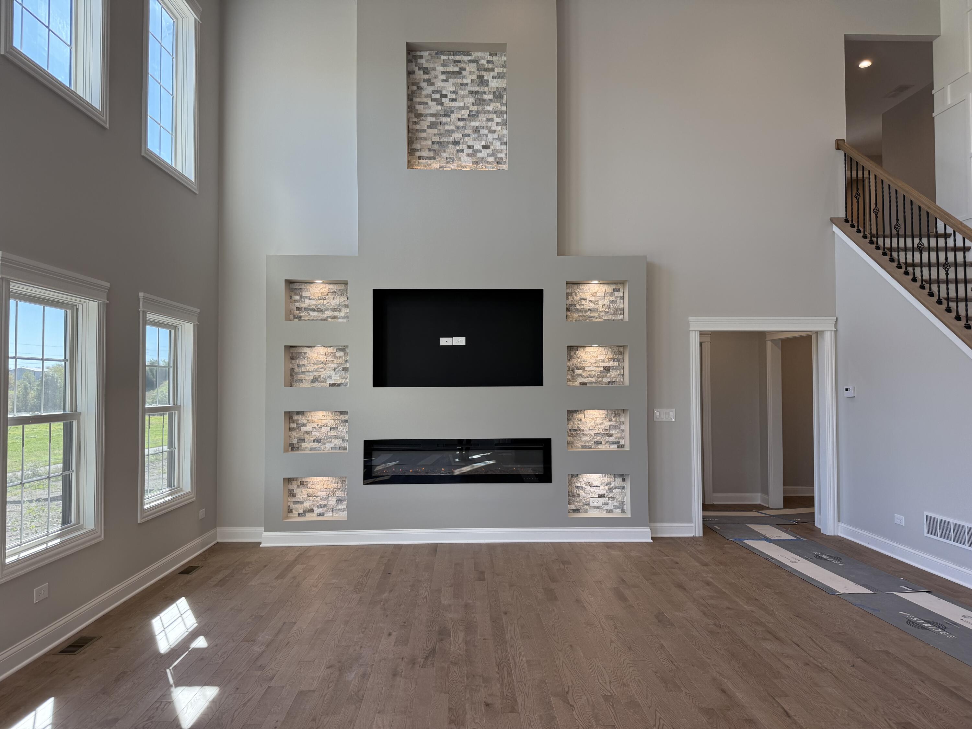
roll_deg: +0.0
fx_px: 674
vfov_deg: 56.8
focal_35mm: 24
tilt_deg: +2.7
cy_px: 364
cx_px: 486
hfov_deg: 71.6
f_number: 1.78
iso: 100
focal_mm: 6.76
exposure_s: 1/361
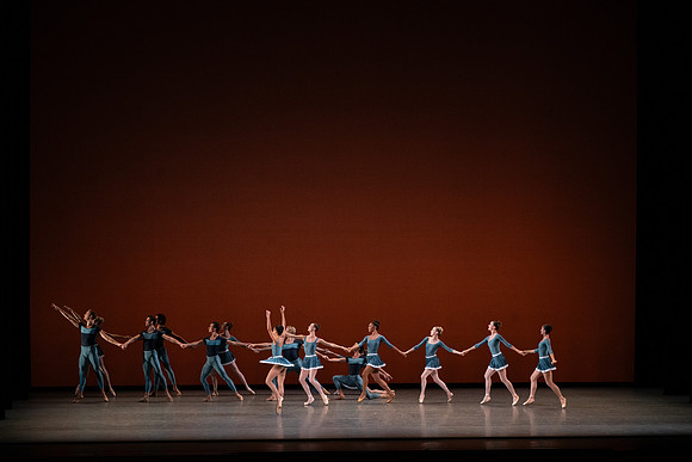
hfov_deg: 20.4
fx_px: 1923
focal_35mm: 100
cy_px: 231
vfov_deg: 13.7
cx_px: 346
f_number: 9
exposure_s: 1/400
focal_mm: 100
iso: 5000
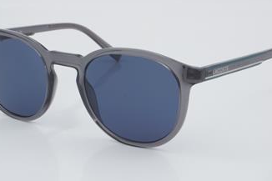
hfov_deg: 22.2
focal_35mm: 92
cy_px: 88
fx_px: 695
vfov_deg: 14.8
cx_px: 135
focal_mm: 50
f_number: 32
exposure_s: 1/3
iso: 100
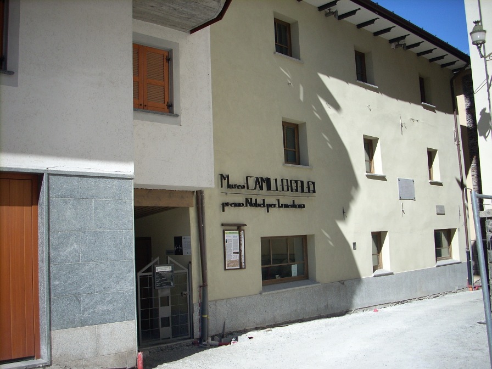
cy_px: 184
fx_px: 526
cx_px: 246
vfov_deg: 38.7
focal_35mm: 37
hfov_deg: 50.1
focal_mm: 6.2
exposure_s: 1/239
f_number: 5.6
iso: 64
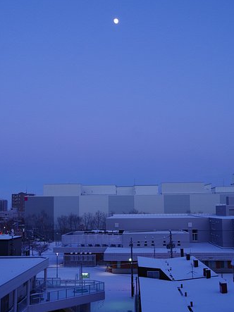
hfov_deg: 35.9
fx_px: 361
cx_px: 118
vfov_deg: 46.8
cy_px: 167
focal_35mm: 40
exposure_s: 1/30
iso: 800
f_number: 8
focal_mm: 24
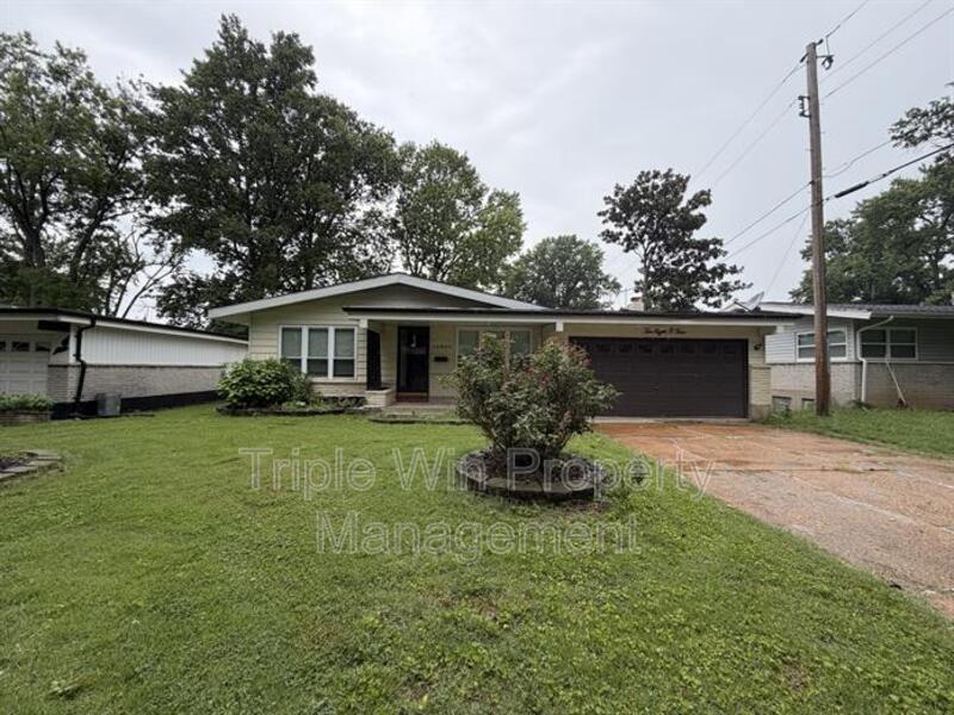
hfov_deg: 102.1
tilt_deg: +1.1
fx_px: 386
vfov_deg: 85.7
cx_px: 477
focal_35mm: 14
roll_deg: -0.8
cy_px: 358
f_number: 2.2
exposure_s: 1/502
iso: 50
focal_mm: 2.22
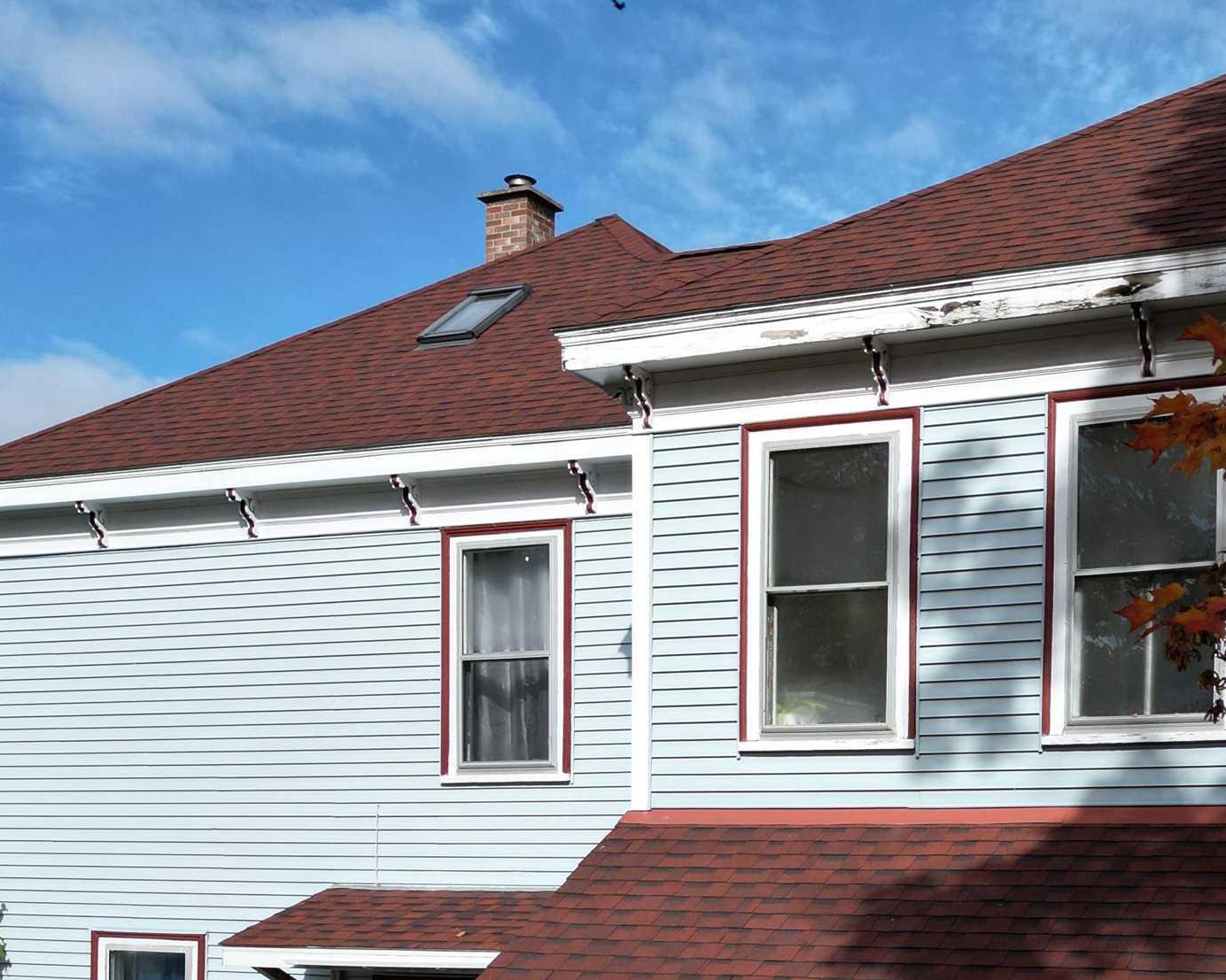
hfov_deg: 35.4
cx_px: 880
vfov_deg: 27.8
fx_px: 1887
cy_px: 922
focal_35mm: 52
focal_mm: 6.72
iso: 100
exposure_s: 1/3200
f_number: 1.7
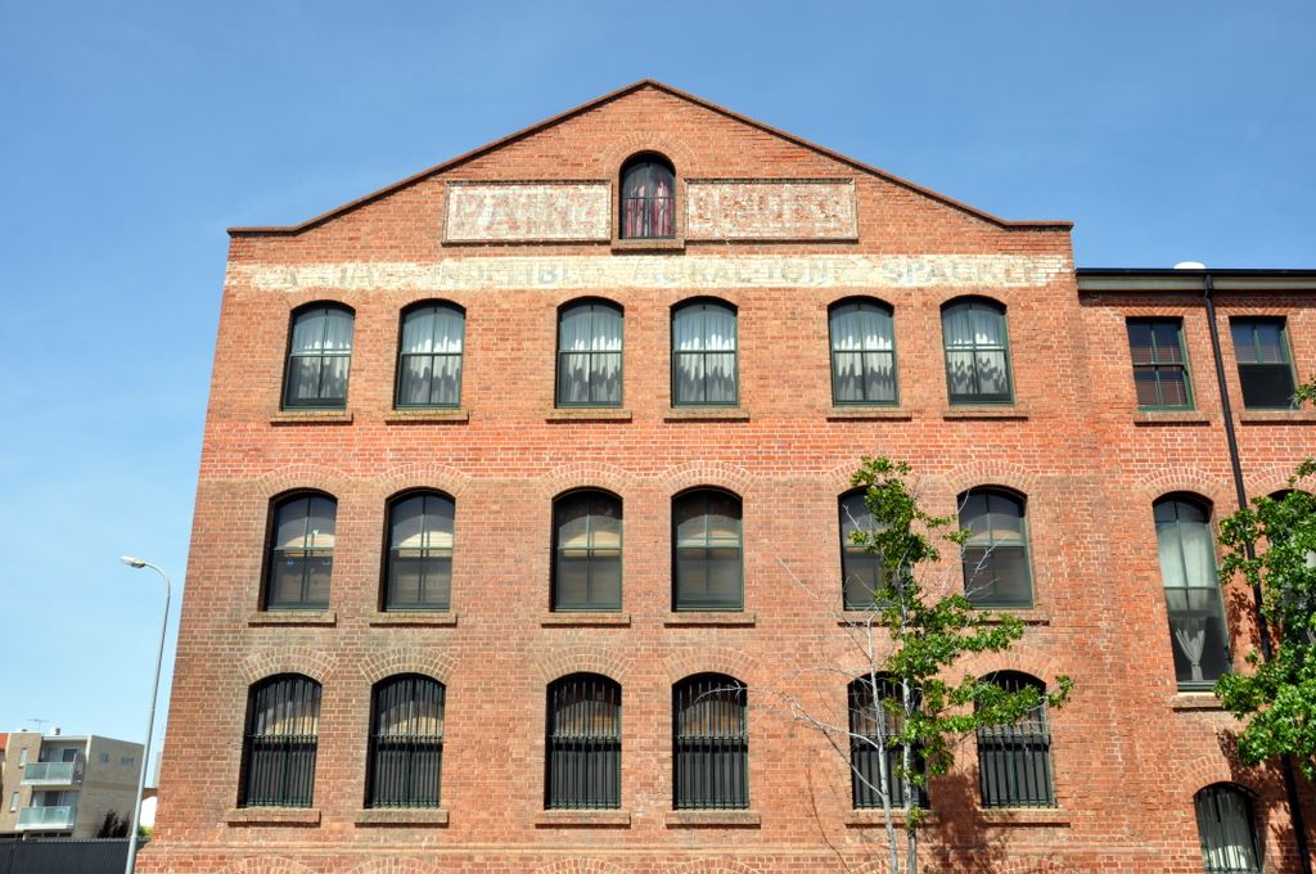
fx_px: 1150
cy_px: 437
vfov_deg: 41.6
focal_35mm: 32
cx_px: 658
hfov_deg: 59.6
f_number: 13
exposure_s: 1/160
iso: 200
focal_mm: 21
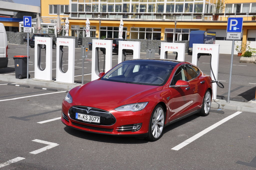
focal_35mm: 52
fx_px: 373
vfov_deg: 25.7
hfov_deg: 37.9
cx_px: 128
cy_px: 85
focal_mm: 35
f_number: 16
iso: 200
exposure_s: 1/250
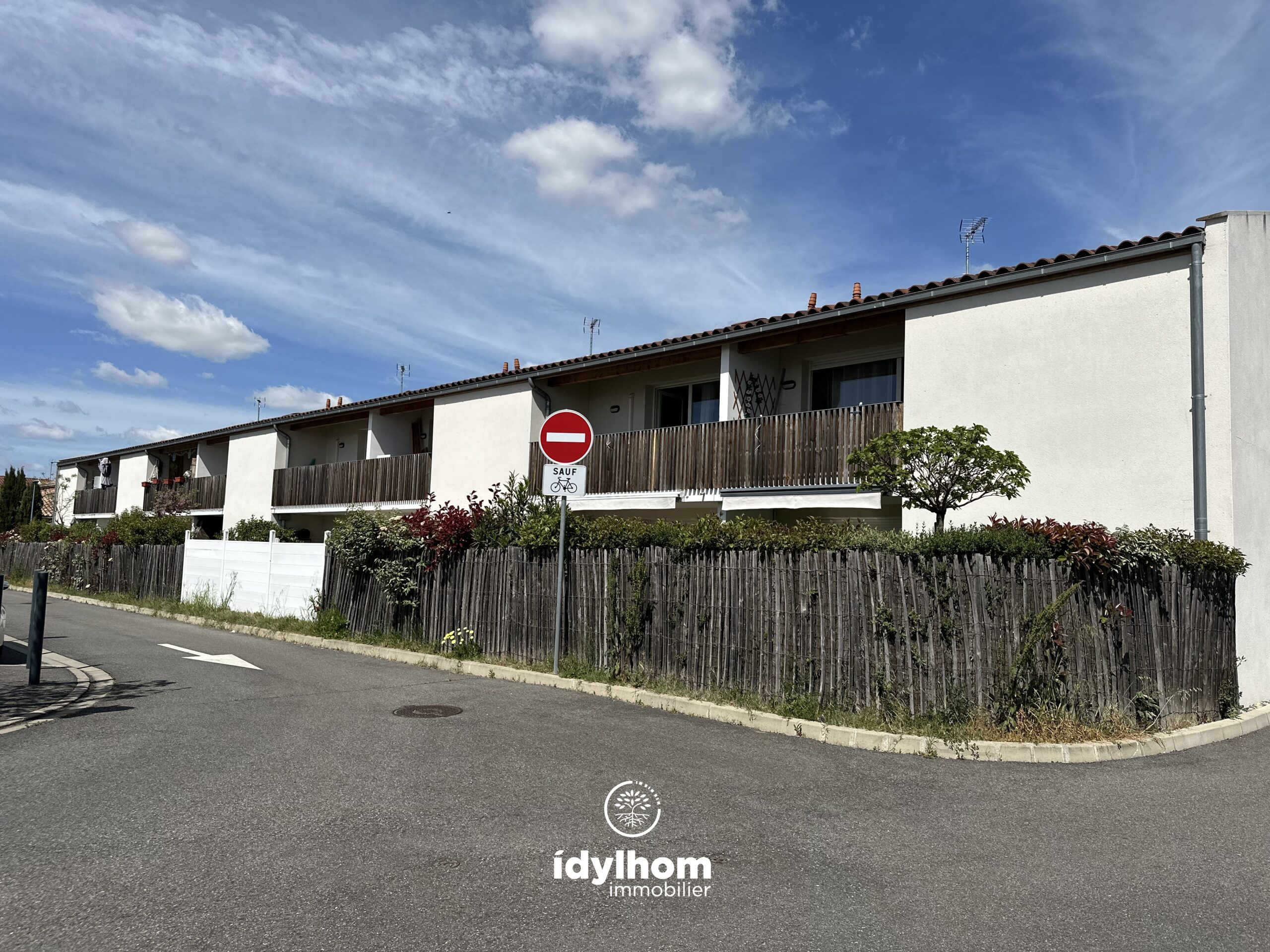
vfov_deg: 56.8
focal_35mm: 24
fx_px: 881
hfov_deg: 71.6
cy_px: 476
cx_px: 635
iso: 80
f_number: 1.78
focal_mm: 6.86
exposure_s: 1/7576
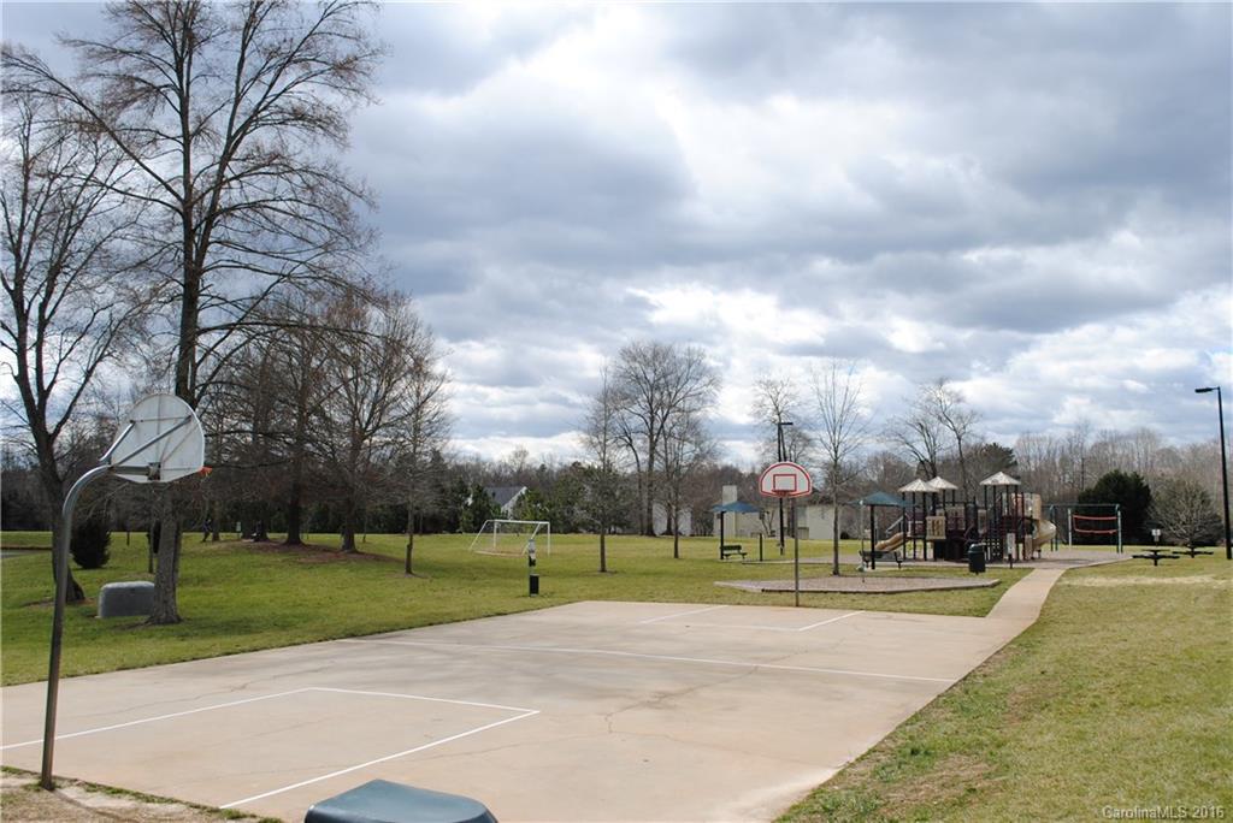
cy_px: 412
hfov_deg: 57.2
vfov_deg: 40.0
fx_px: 1131
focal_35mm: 33
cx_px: 616
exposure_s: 1/250
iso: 100
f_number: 8
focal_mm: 22
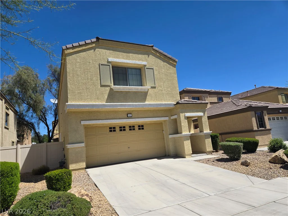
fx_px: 191
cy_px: 108
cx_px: 144
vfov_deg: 58.9
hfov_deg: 73.9
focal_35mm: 23
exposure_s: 1/2621
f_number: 1.8
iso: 25
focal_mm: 5.4
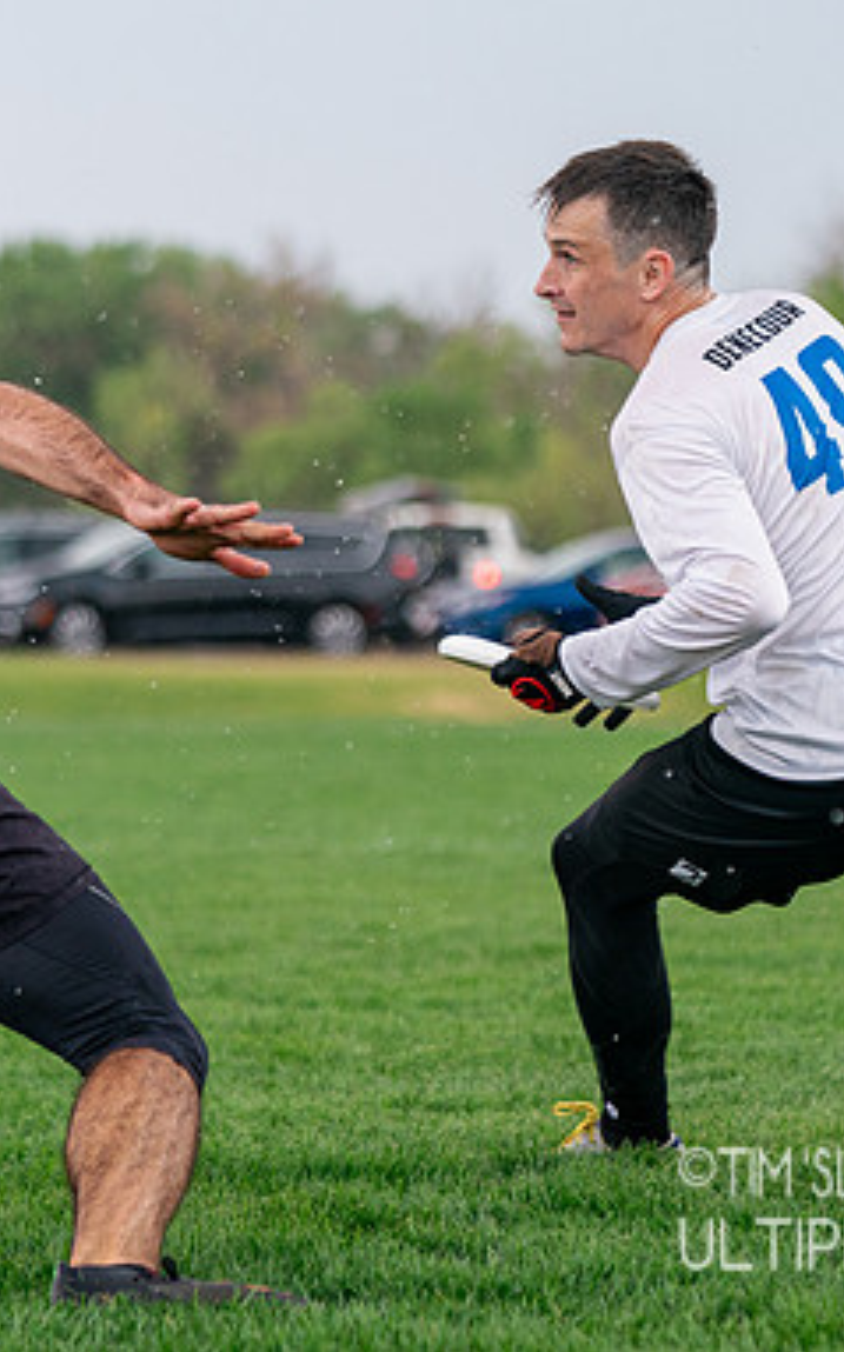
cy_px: 707
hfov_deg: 7.8
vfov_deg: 12.5
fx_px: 6190
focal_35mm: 168
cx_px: 646
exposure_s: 1/3200
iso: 640
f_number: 2.8
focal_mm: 91
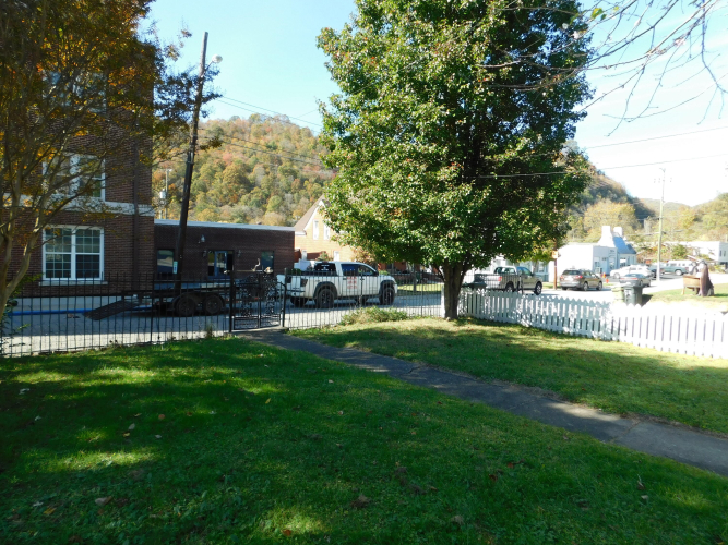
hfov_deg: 73.9
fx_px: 484
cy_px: 272
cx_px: 364
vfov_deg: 58.9
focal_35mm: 23
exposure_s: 1/400
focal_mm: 4
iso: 125
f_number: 3
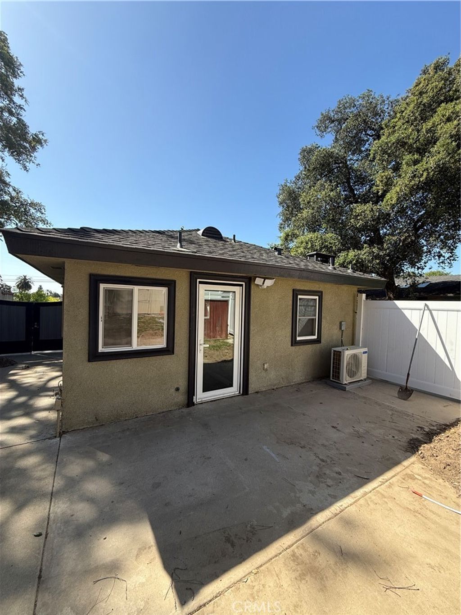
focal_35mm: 14
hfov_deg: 85.7
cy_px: 308
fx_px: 249
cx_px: 230
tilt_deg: -0.5
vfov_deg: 102.1
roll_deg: -1.9
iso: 50
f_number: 2.2
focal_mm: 2.22
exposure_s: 1/901
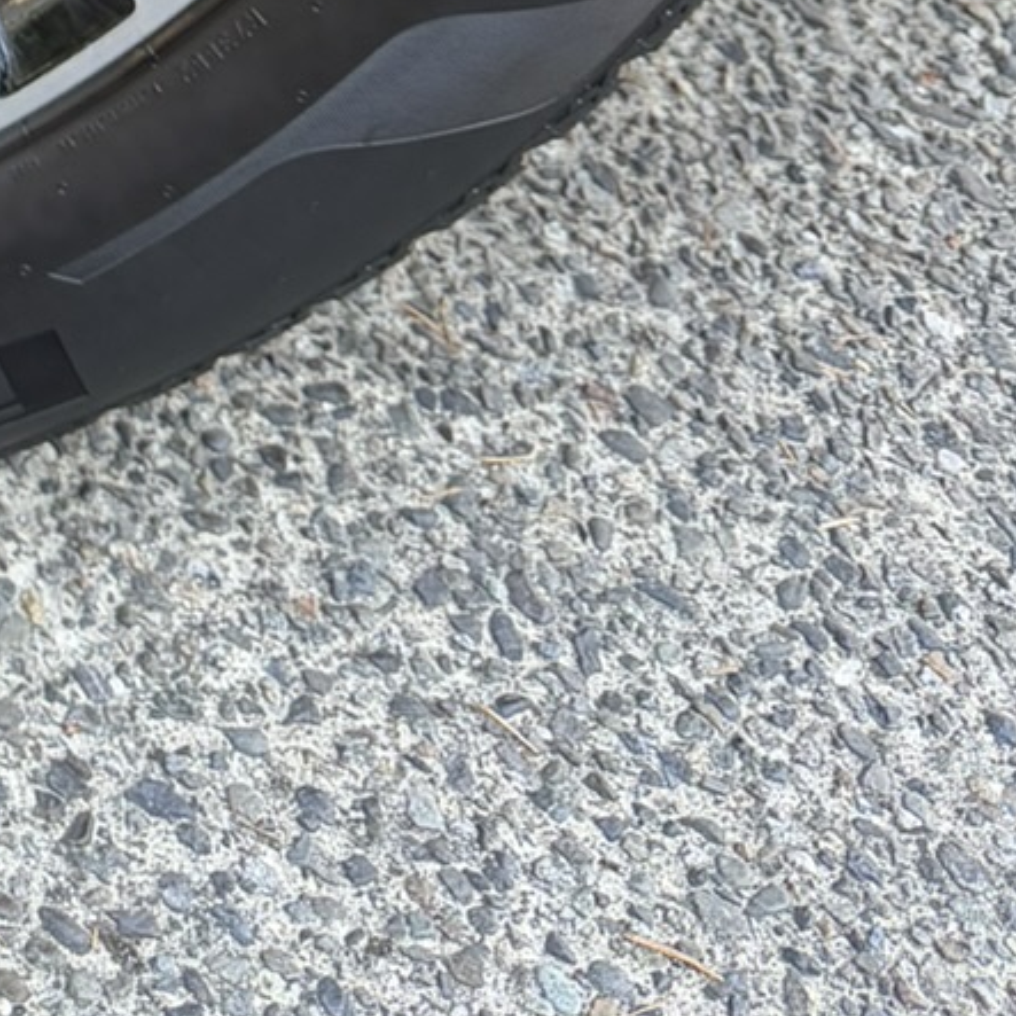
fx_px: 3254
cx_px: -690
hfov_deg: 15.7
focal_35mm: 98
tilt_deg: -23.9
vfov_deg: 14.2
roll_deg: -2.3
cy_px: -1138
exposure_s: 1/121
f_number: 1.78
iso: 80
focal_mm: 6.76
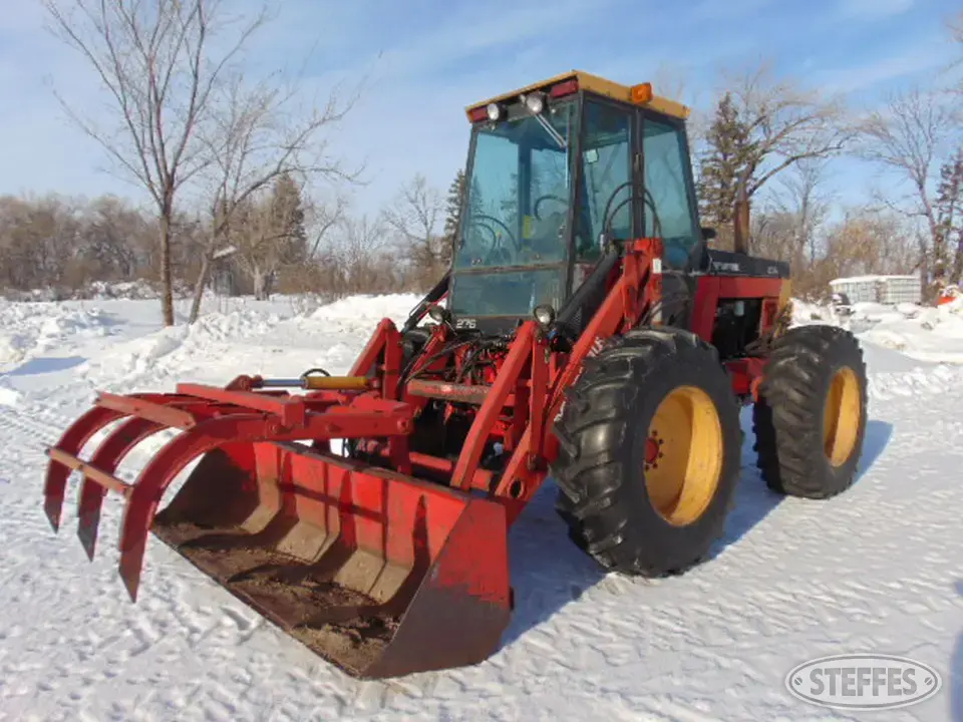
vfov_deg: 54.9
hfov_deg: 69.4
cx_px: 482
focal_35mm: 25
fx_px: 695
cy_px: 361
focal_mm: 4.5
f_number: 7.7
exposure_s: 1/400
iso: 80
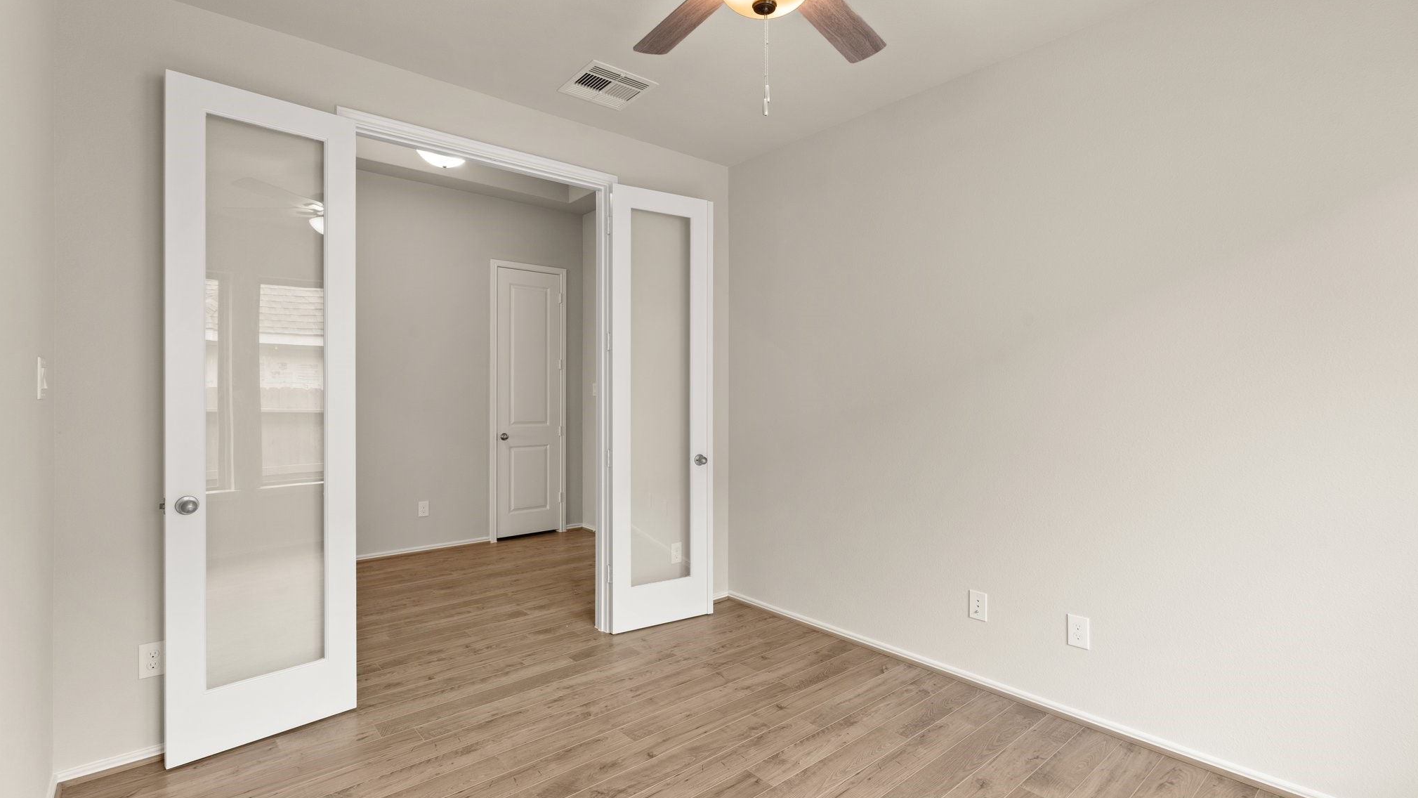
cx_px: 717
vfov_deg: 62.3
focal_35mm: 18
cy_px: 416
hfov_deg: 94.2
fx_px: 659
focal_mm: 16.5
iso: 400
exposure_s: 1/4
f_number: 9
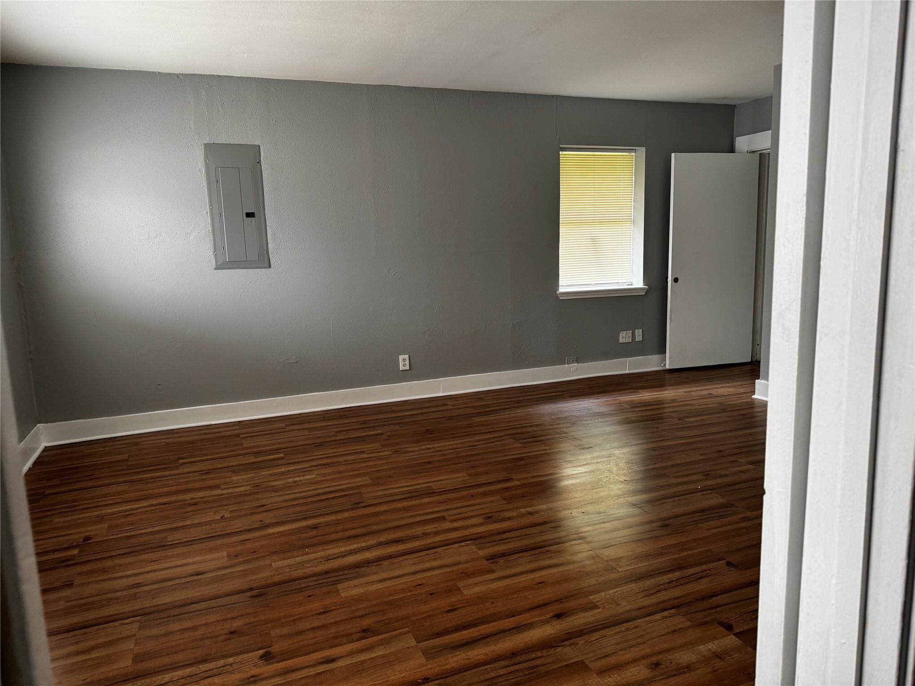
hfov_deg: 71.6
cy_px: 343
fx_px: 634
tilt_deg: -9.6
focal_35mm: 24
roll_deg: +1.5
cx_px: 458
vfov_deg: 56.8
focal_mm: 6.76
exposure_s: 1/60
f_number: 1.78
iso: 200
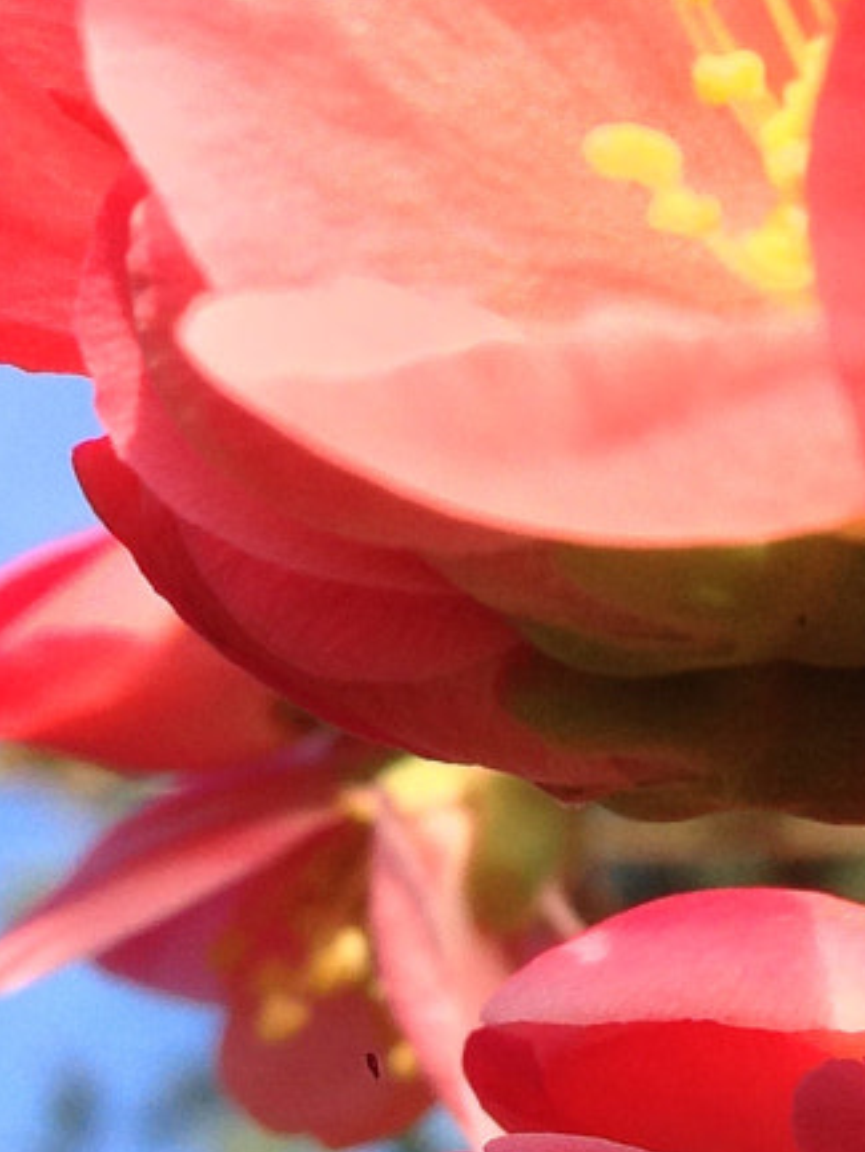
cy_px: 237
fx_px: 4063
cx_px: 1118
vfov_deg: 16.0
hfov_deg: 11.8
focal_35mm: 122
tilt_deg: +54.6
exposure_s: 1/361
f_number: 2.4
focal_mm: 4.12
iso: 50
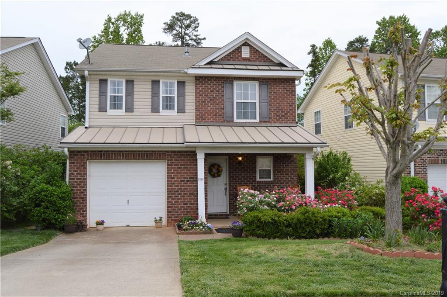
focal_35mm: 28
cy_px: 148
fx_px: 353
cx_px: 224
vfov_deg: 45.6
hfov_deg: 64.6
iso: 100
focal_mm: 19
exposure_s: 1/200
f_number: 7.1
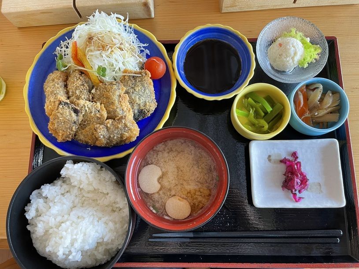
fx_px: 270
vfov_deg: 53.1
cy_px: 134
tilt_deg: -76.8
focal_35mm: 26
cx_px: 180
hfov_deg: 67.3
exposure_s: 1/60
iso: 80
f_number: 1.6
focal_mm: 4.2
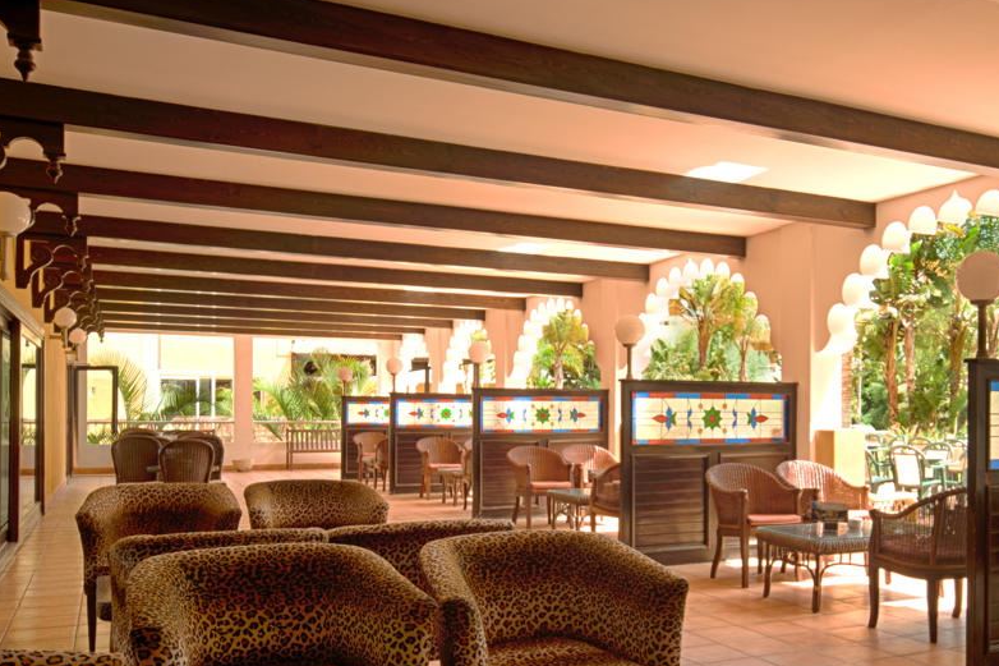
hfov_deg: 52.1
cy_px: 405
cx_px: 669
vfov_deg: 36.7
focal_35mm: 36
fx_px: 999
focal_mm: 22
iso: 200
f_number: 8
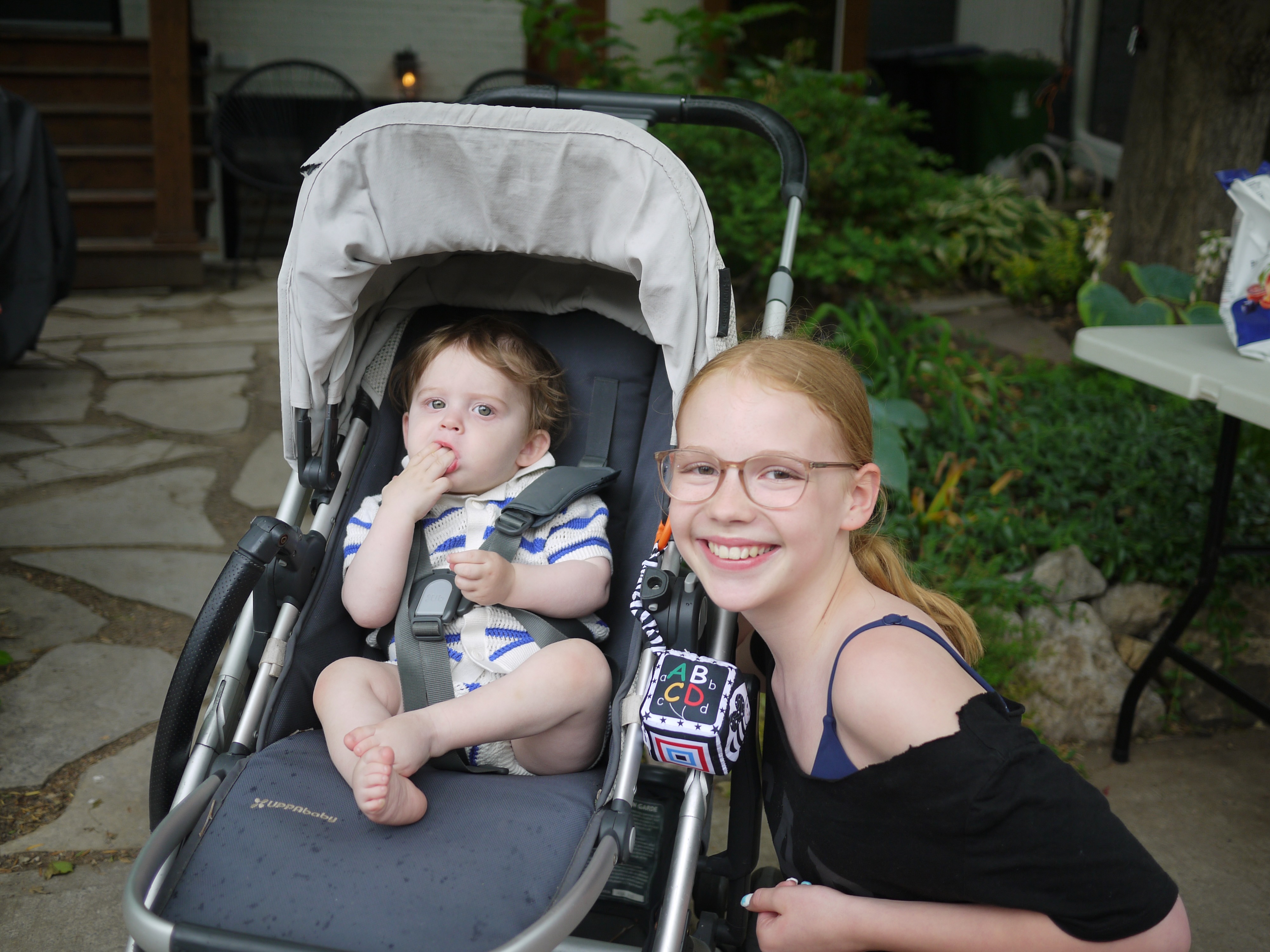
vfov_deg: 36.0
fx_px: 1468
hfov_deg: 46.8
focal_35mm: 40
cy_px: 476
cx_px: 635
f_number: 1.7
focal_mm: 20
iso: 125
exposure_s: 1/400
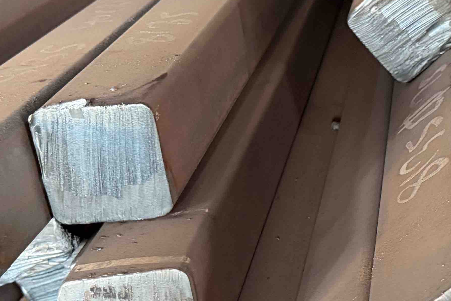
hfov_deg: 25.2
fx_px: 1002
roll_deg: +3.1
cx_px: 313
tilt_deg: -18.1
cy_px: 171
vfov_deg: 17.1
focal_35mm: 80
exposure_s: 1/53
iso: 800
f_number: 1.78
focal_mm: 6.76
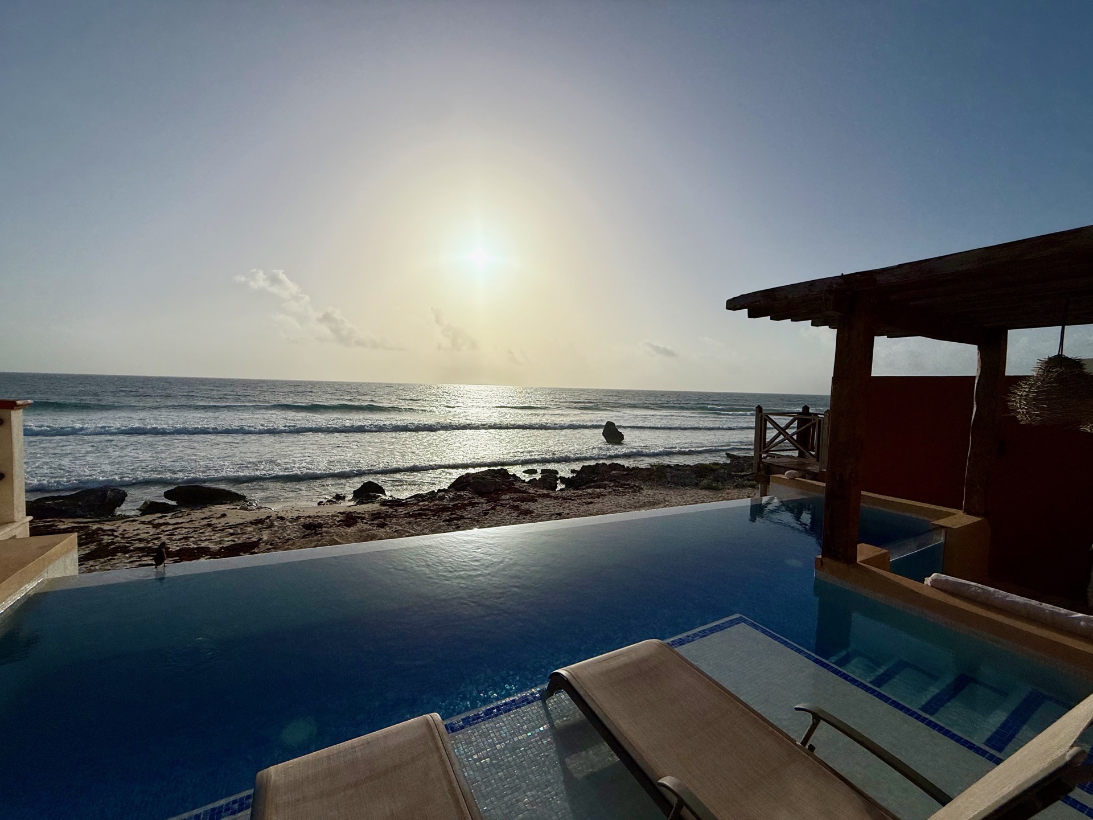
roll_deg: -1.4
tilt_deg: -2.9
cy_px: 410
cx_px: 546
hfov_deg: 102.1
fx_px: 442
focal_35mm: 14
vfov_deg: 85.7
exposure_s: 1/27778
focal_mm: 2.22
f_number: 2.2
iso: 50
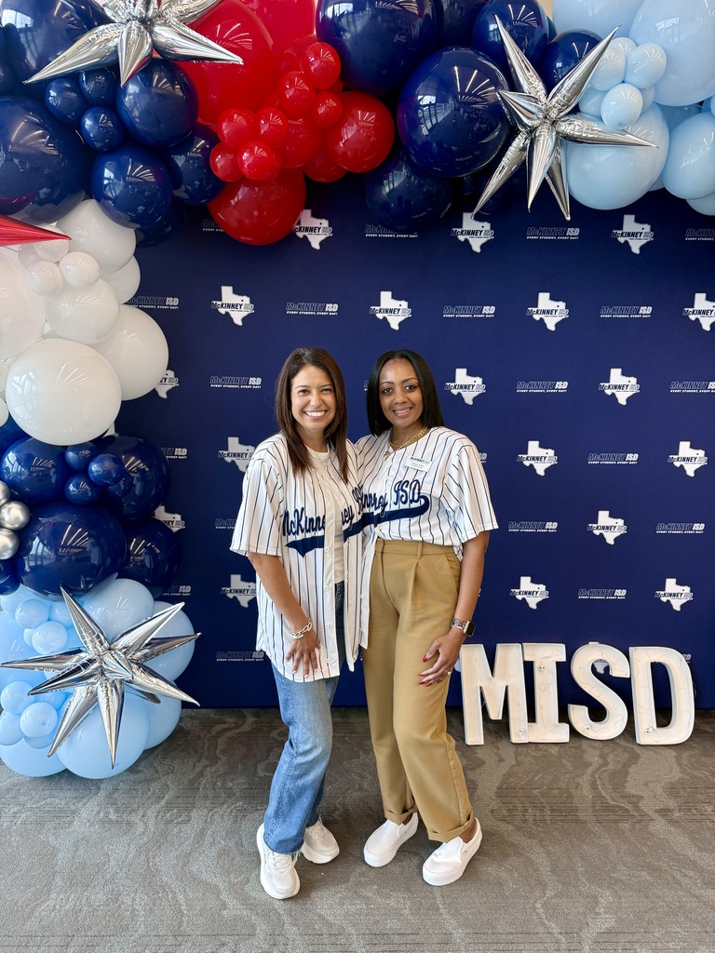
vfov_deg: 71.6
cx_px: 358
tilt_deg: -10.7
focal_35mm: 24
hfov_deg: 56.8
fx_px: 661
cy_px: 476
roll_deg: -0.9
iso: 200
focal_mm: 6.76
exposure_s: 1/97
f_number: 1.78
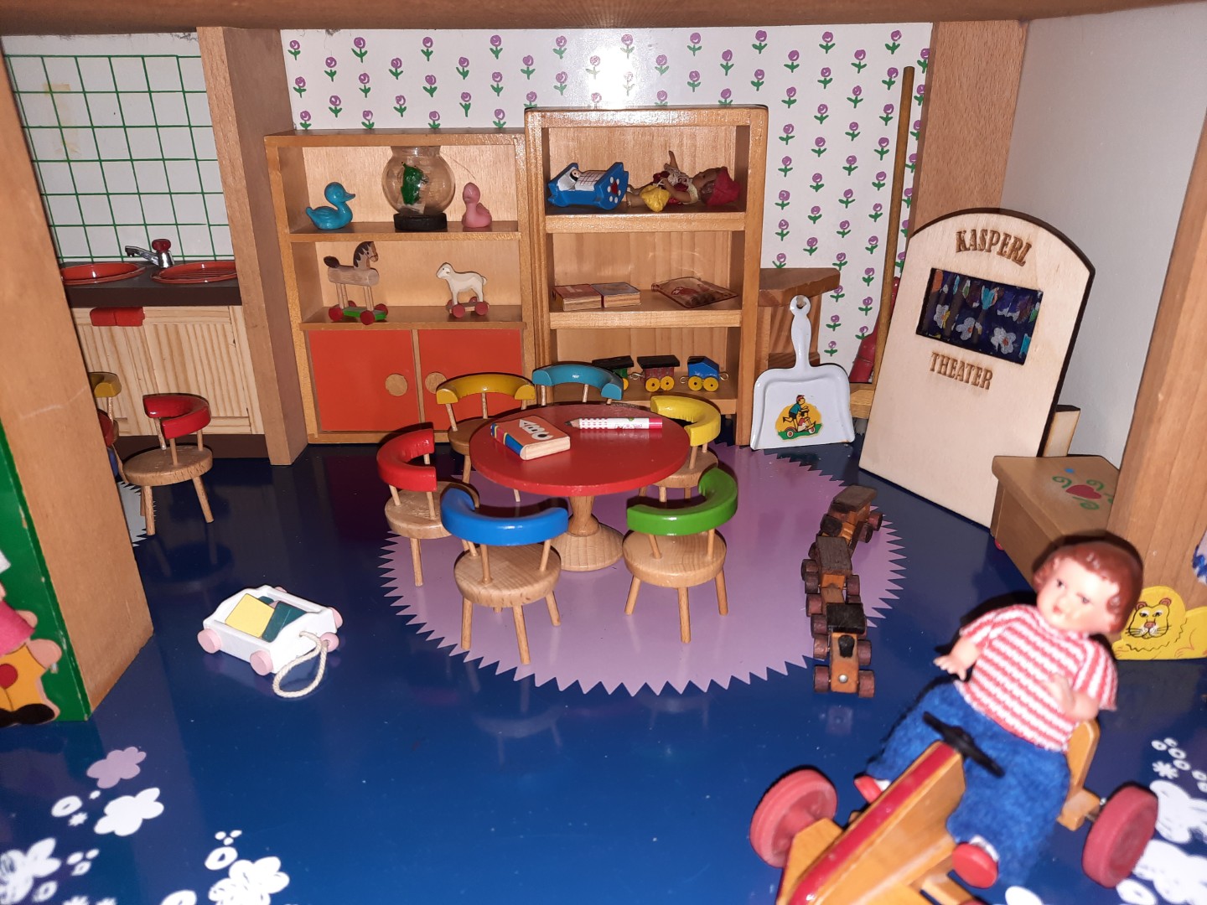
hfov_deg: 69.4
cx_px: 604
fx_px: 872
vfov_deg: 54.9
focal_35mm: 25
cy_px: 452
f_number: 2
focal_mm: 4.6
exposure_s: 1/50
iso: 64
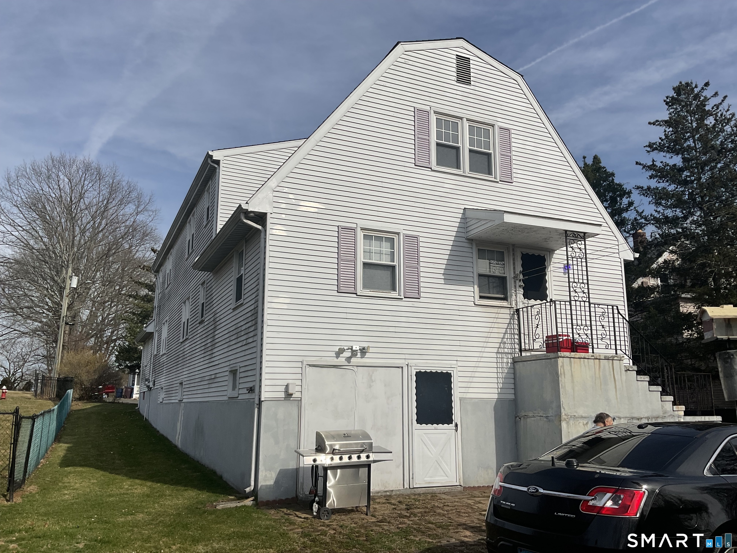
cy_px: 276
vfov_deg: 48.2
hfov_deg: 61.7
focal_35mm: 29
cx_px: 368
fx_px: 617
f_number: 1.8
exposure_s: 1/4405
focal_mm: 3
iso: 20
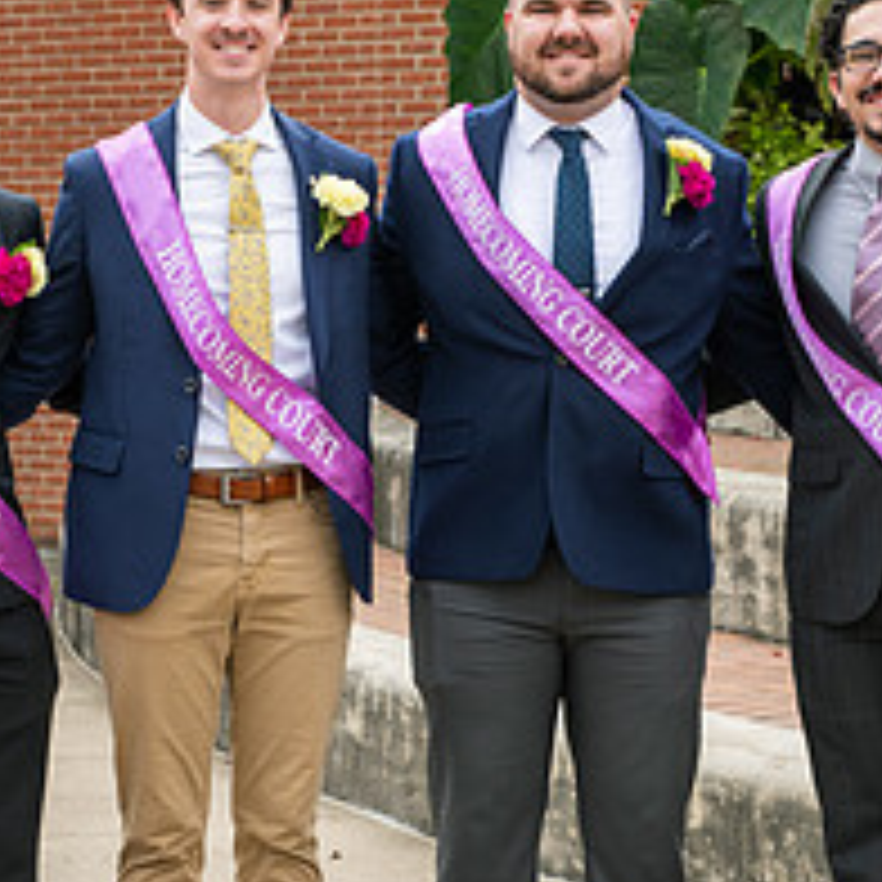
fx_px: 3978
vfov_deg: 12.6
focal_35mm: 138
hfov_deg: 12.6
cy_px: 556
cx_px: 320
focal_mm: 55
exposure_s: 1/320
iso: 125
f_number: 4.5
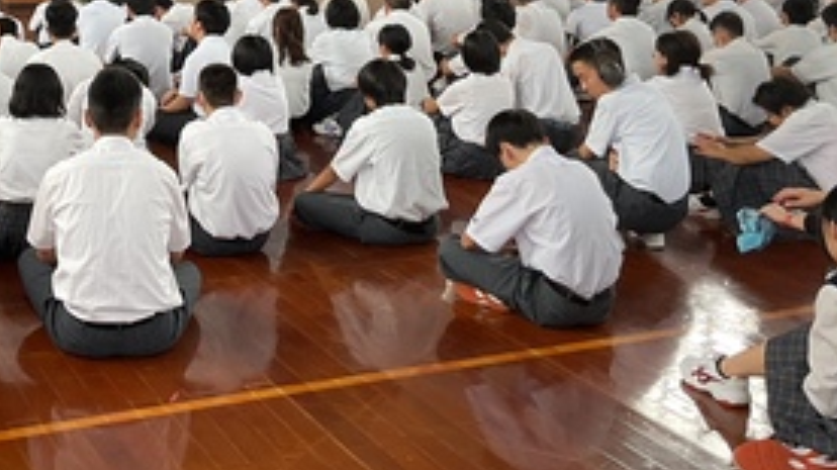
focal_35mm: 55
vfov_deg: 20.7
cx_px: 167
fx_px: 1220
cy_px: -58
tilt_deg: -4.0
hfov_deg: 36.6
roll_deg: -0.2
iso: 50
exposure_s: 1/120
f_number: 1.8
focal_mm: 3
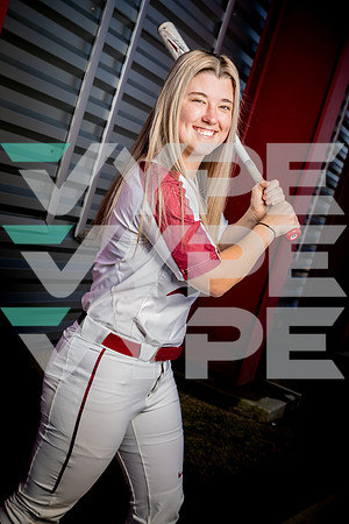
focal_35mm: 48
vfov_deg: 41.1
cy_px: 262
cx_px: 174
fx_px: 698
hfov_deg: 28.1
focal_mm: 48
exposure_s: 1/250
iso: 125
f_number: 10
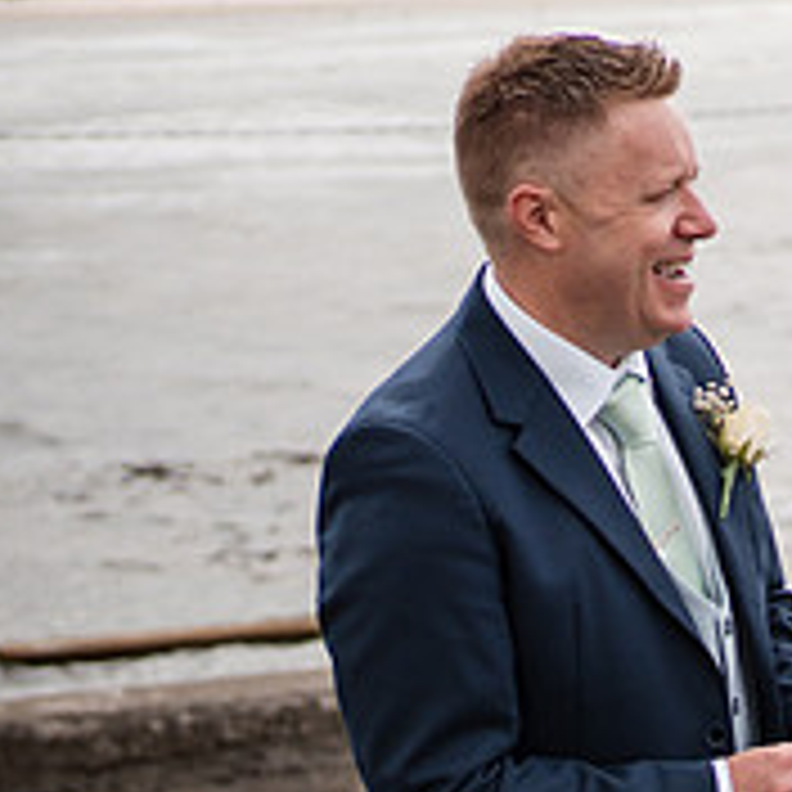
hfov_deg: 11.3
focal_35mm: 146
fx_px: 3779
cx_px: 1282
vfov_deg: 11.9
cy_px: 214
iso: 100
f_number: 1.8
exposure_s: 1/6400
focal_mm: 35
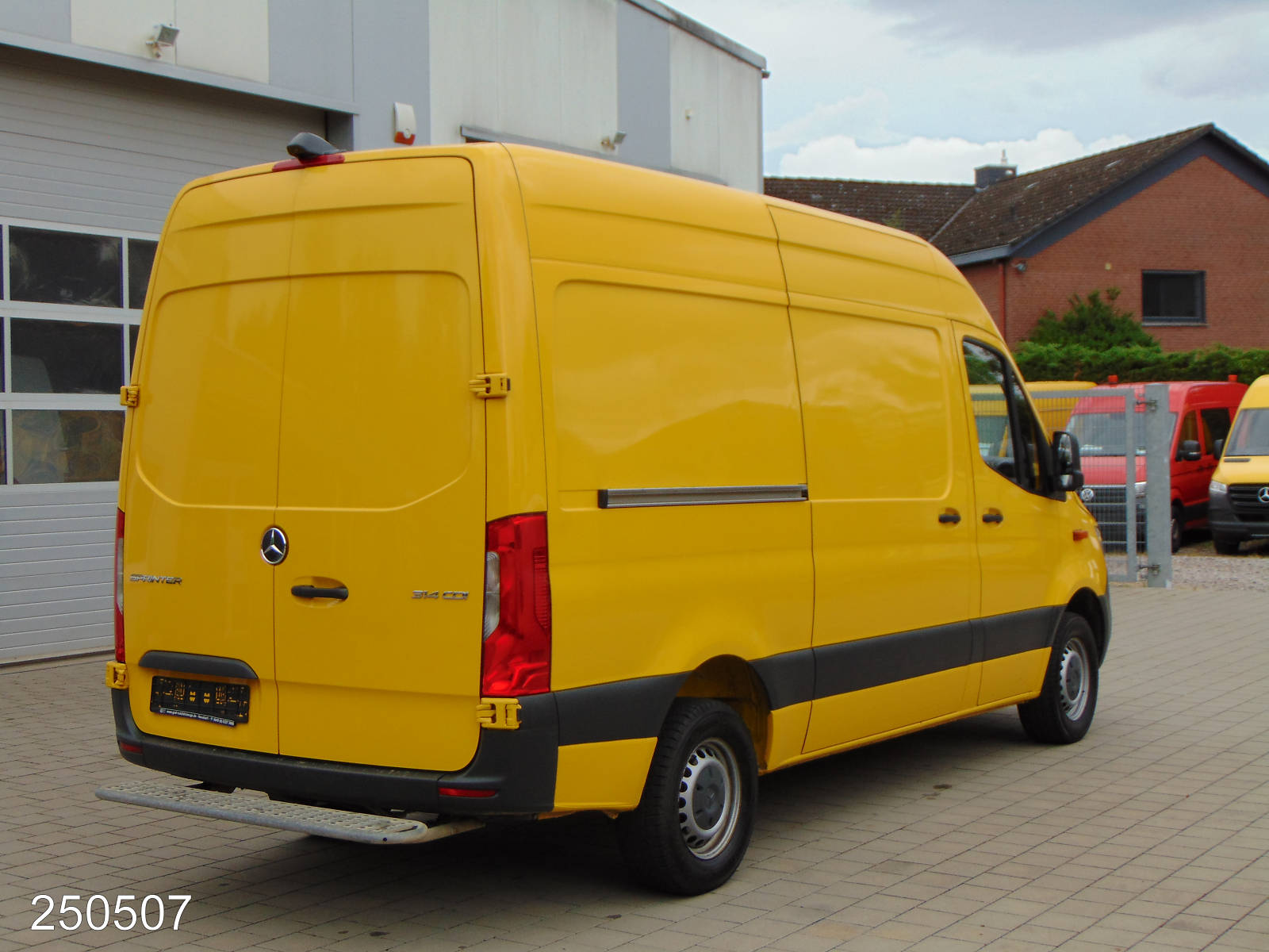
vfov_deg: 29.1
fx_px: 1833
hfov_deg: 38.2
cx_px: 634
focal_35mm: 50
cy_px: 476
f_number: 3.5
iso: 80
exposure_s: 1/400
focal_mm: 9
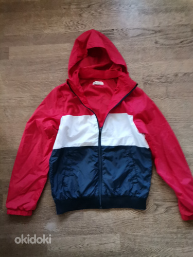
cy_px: 128
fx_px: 193
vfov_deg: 67.3
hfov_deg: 53.1
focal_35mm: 26
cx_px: 96
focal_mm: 4.75
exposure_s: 1/25
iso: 1250
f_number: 2.4
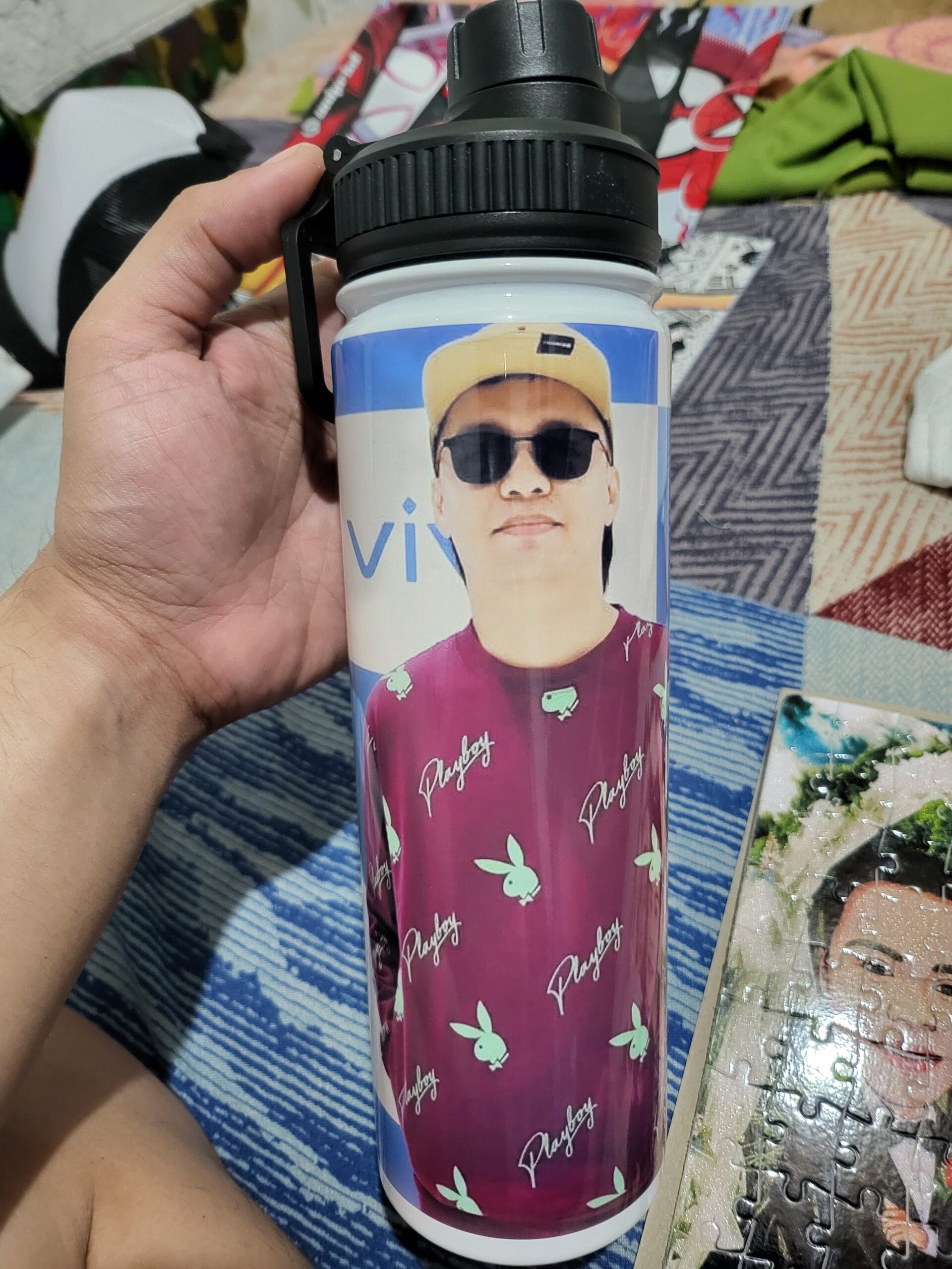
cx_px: 476
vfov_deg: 71.6
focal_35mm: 24
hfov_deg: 56.8
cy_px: 634
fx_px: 880
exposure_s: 1/24
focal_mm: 5
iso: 800
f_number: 1.8
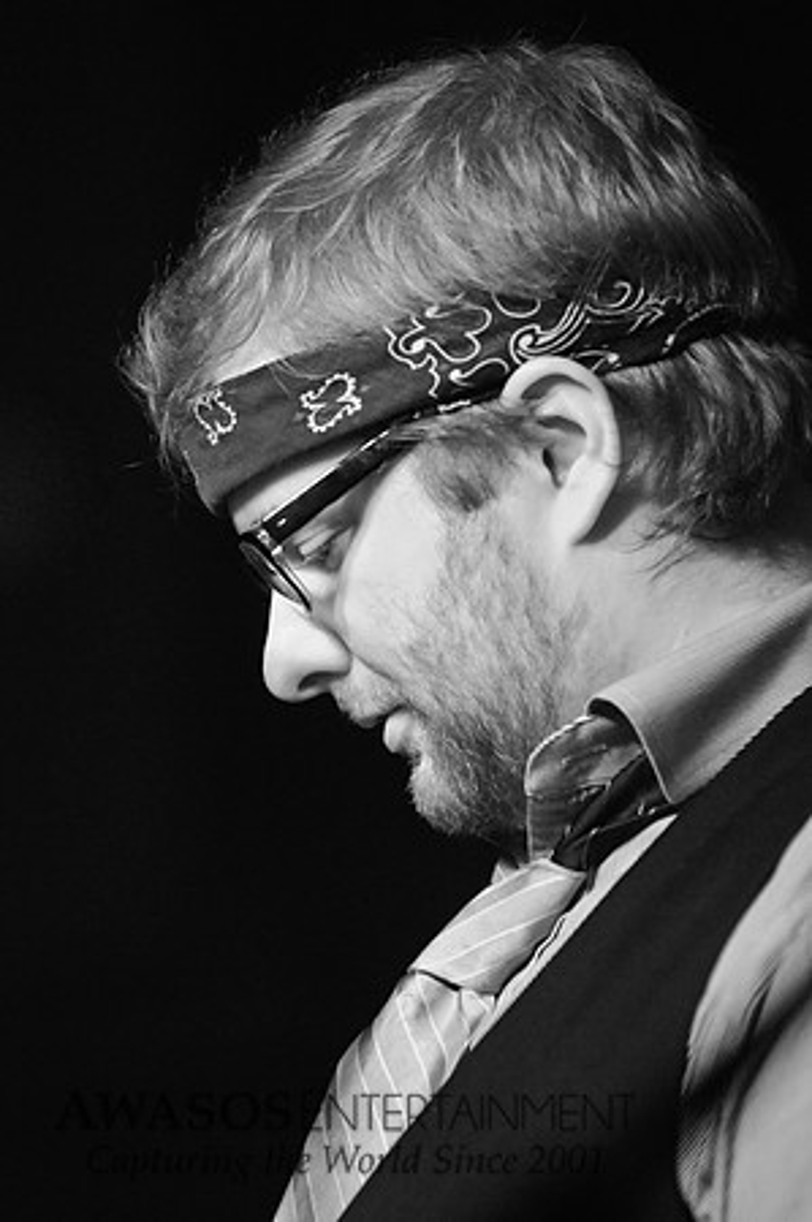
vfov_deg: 6.9
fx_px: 10173
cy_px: 611
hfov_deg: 4.6
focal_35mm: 300
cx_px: 406
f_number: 2.8
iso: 1600
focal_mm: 200
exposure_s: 1/320
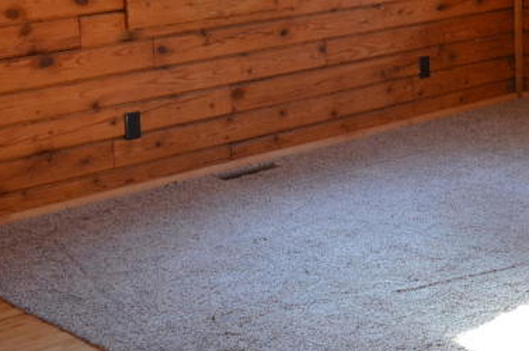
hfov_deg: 23.8
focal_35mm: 83
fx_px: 1218
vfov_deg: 16.1
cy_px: 11
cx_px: 479
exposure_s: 1/60
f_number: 4
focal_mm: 18
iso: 400
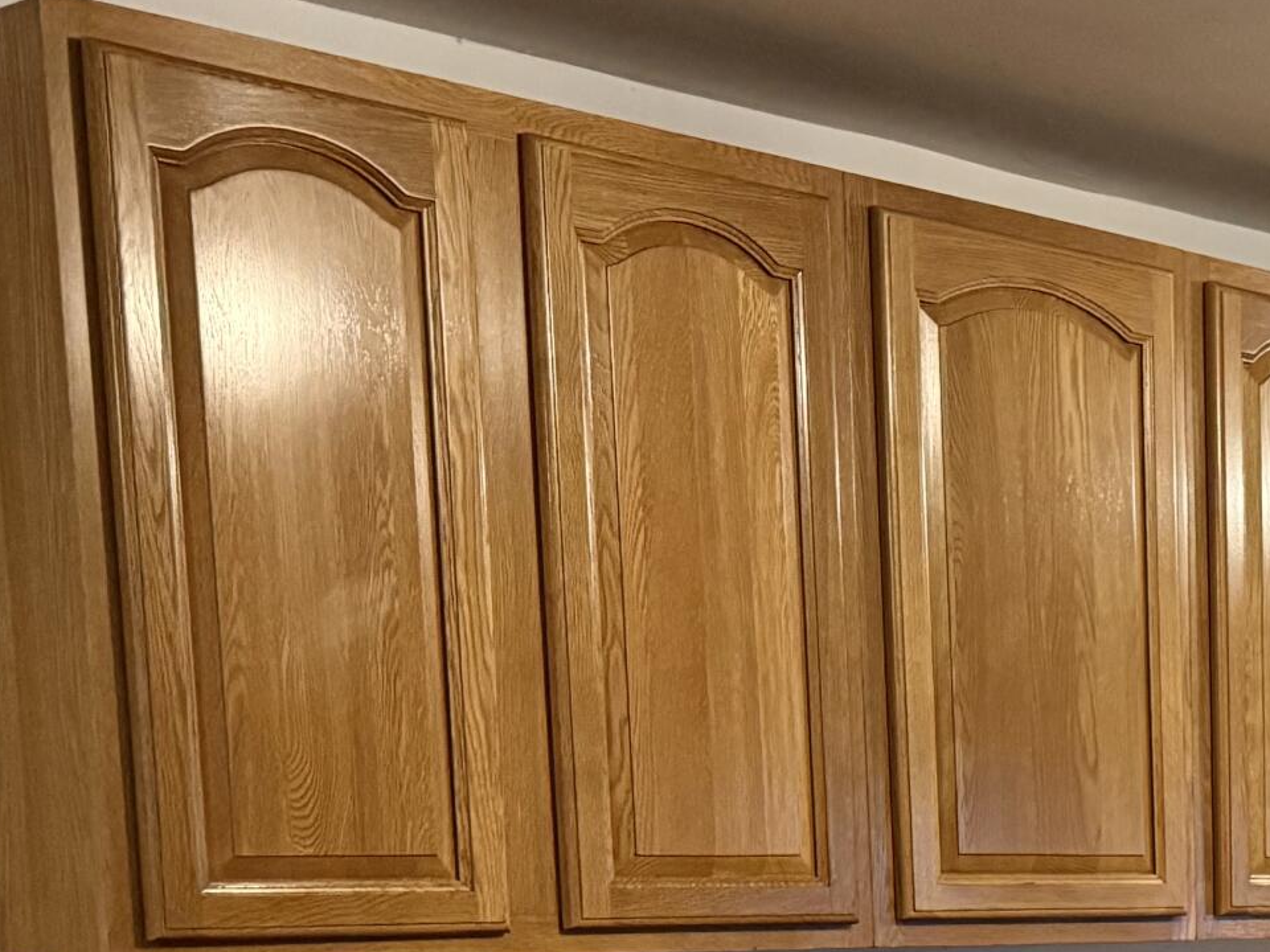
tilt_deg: -8.6
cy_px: 1268
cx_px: 1609
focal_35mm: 75
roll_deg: -0.3
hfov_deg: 23.3
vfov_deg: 18.2
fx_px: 2752
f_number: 1.78
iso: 640
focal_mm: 6.76
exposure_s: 1/40
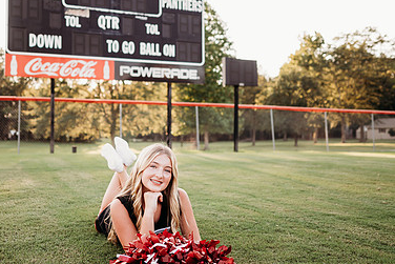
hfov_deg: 51.5
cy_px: 114
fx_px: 406
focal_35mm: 37
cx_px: 157
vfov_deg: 35.9
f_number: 2
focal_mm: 24
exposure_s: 1/500
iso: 125
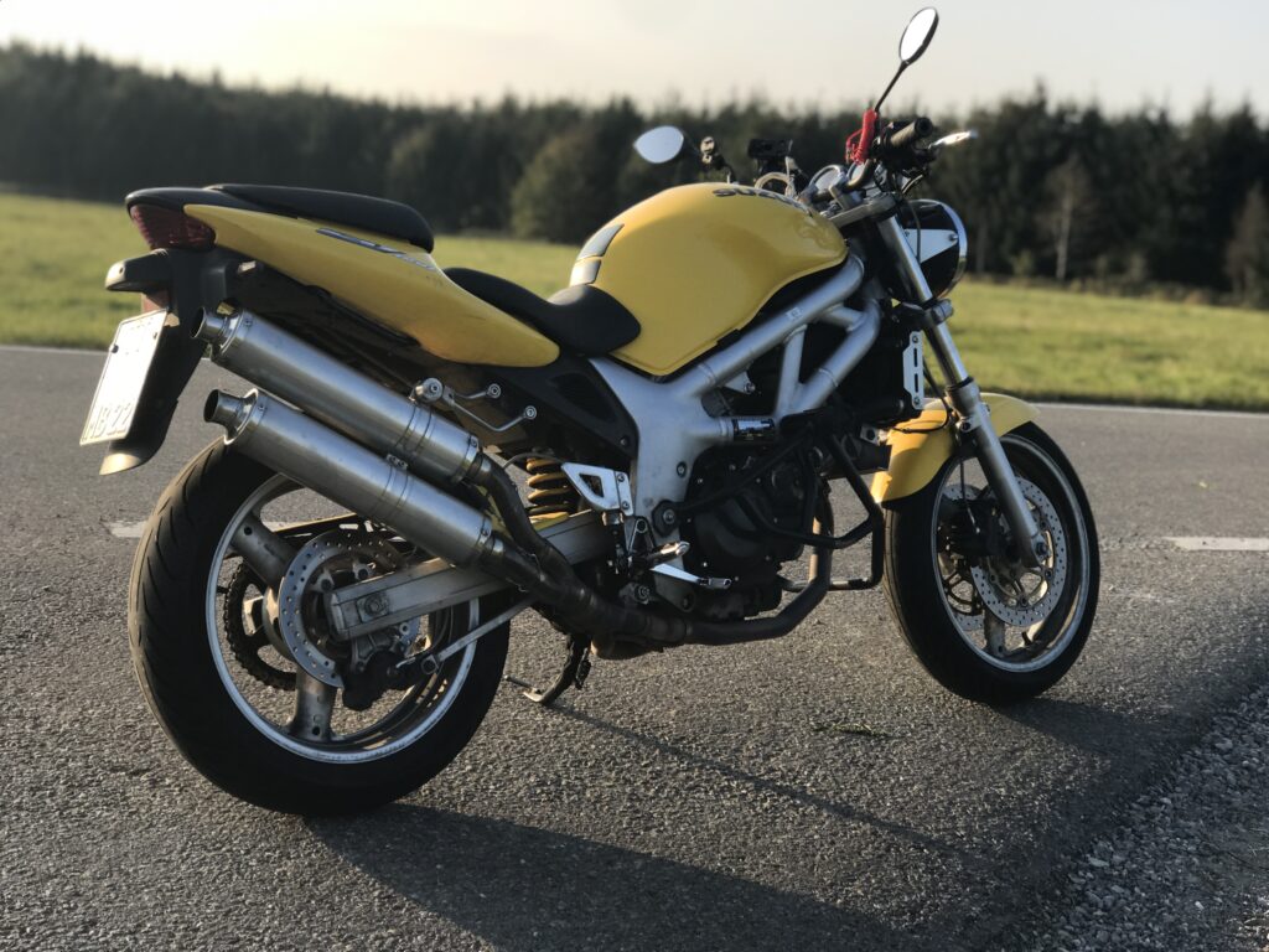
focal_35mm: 57
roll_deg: -4.5
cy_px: 476
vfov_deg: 25.7
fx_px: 2090
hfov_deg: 33.8
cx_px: 634
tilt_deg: -5.8
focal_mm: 6.6
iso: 20
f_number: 2.8
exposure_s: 1/386
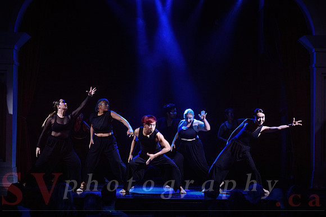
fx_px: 930
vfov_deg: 13.3
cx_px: 163
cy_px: 108
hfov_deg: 19.9
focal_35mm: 103
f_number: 2.8
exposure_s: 1/200
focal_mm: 102
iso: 1600
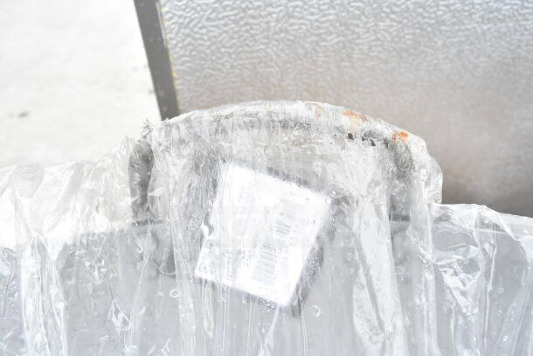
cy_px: 178
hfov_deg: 67.4
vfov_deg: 48.0
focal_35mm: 27
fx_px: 400
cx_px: 266
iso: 1600
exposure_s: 1/320
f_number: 9
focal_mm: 18
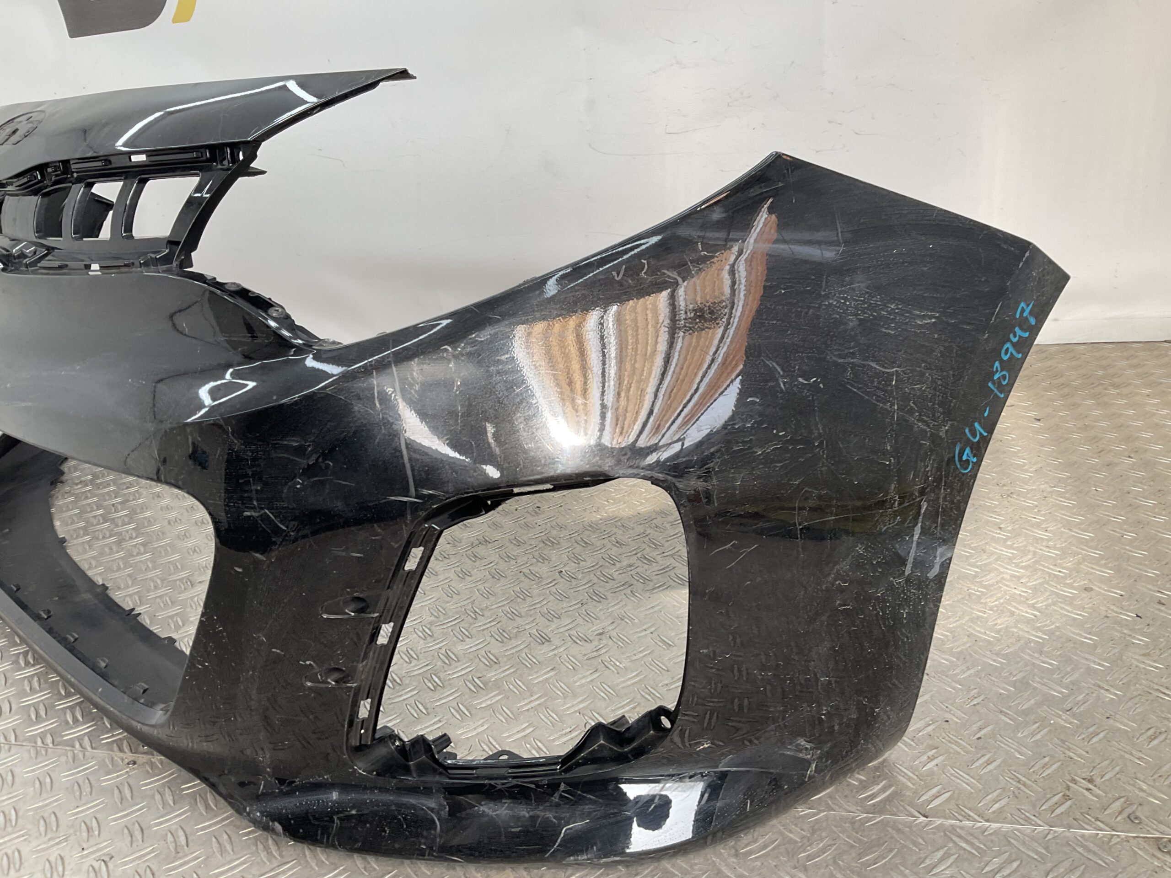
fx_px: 981
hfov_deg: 61.7
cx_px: 586
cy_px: 439
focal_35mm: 29
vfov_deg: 48.2
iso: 16
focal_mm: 3
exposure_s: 1/150
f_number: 1.8
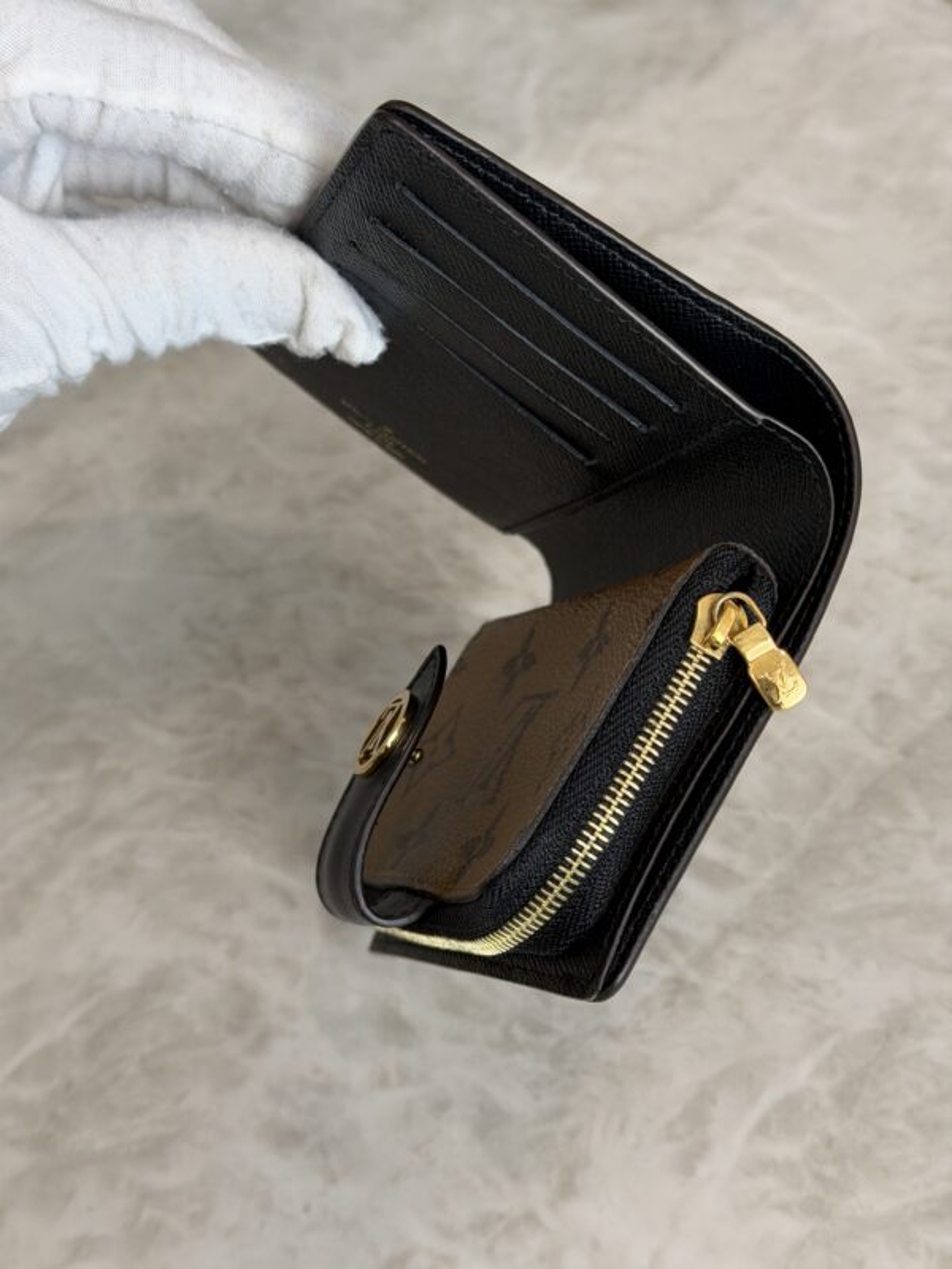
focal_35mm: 48
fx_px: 1760
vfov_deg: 39.7
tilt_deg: -50.0
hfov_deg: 30.3
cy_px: 634
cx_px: 476
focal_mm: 6.76
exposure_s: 1/60
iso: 50
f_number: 1.78
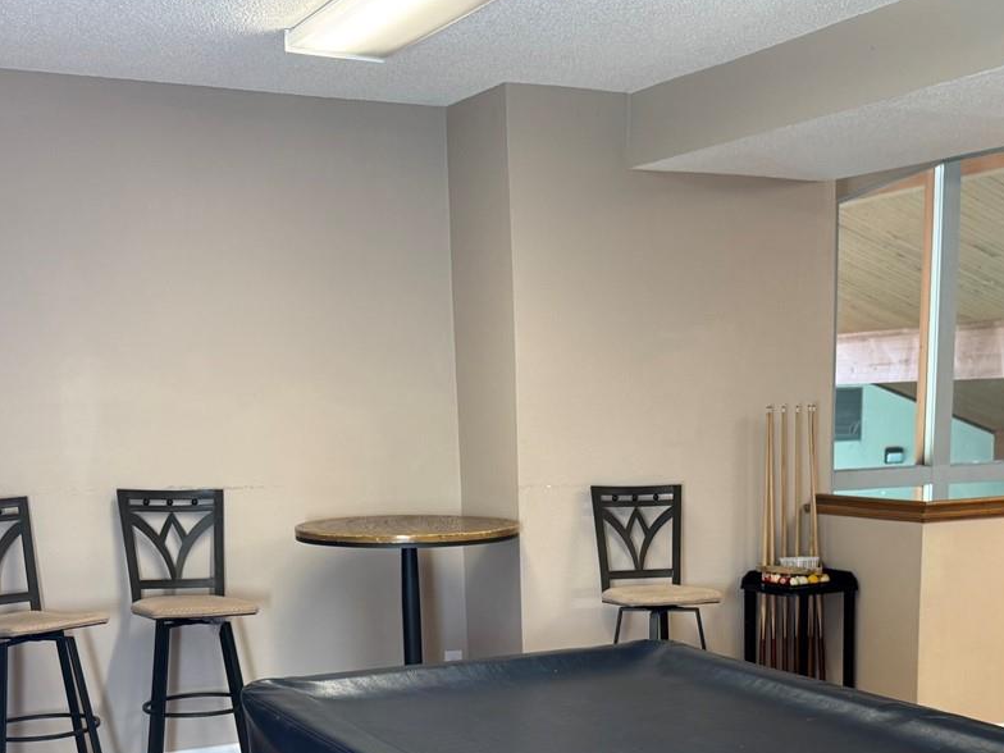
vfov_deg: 28.4
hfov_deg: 38.6
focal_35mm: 49
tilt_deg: -11.0
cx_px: 633
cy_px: 690
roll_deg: +0.7
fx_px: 1421
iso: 125
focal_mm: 6.76
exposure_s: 1/60
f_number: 1.78
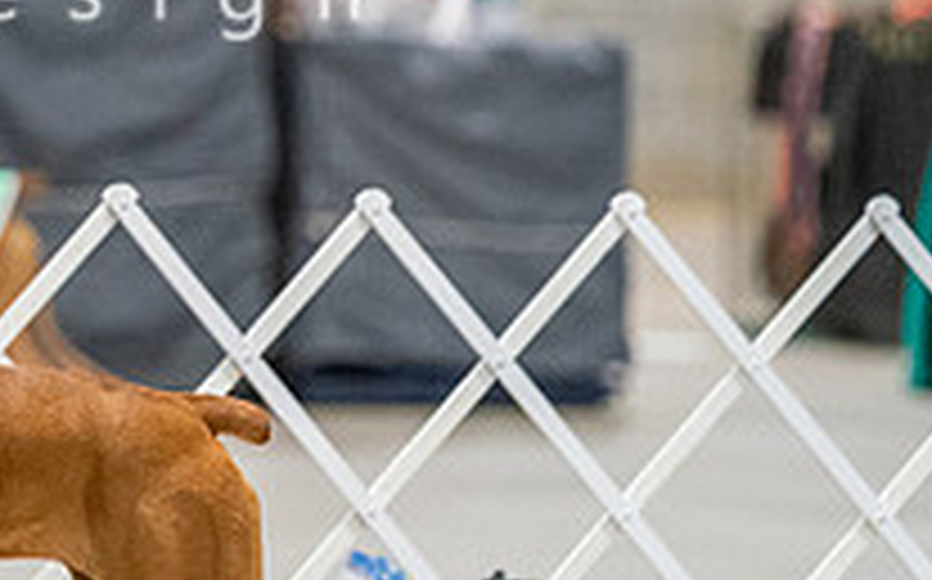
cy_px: 153
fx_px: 15684
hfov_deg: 3.4
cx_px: -290
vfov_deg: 2.1
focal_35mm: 618
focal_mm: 186
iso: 6400
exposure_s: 1/250
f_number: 3.2
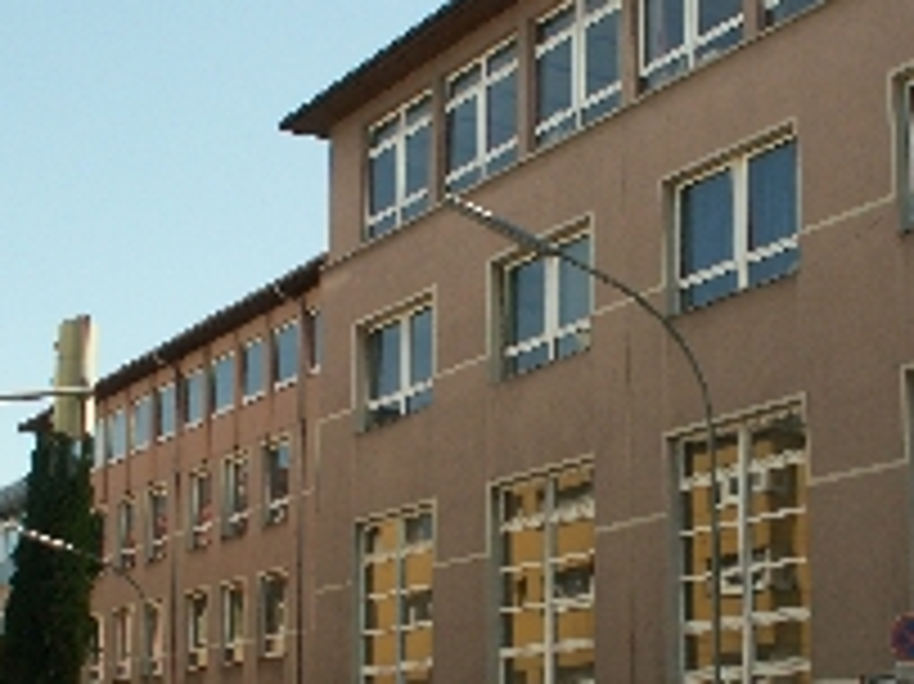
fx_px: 1821
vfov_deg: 21.2
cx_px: 468
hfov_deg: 28.2
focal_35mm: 69
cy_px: 441
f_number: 5.6
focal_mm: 5.86
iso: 50
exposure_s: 1/200
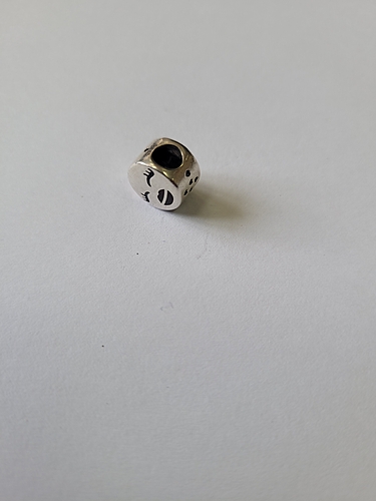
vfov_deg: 67.3
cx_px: 188
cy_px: 250
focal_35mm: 26
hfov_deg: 53.1
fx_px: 377
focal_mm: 5.4
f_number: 1.8
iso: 50
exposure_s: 1/100
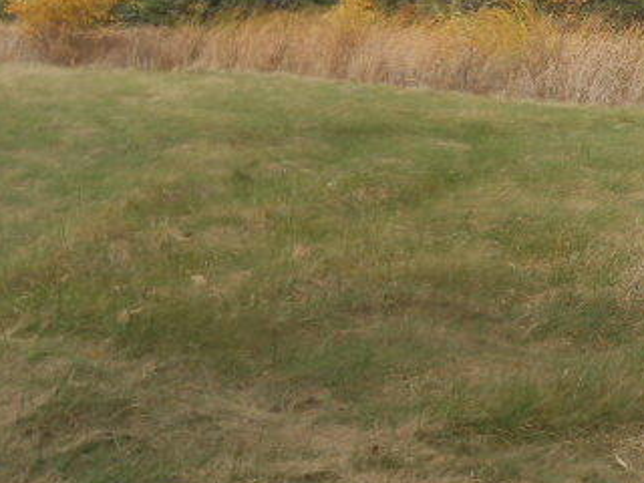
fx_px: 1414
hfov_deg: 24.5
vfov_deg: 19.3
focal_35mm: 76
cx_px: 640
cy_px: 121
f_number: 4.2
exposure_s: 1/400
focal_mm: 6.8
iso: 80
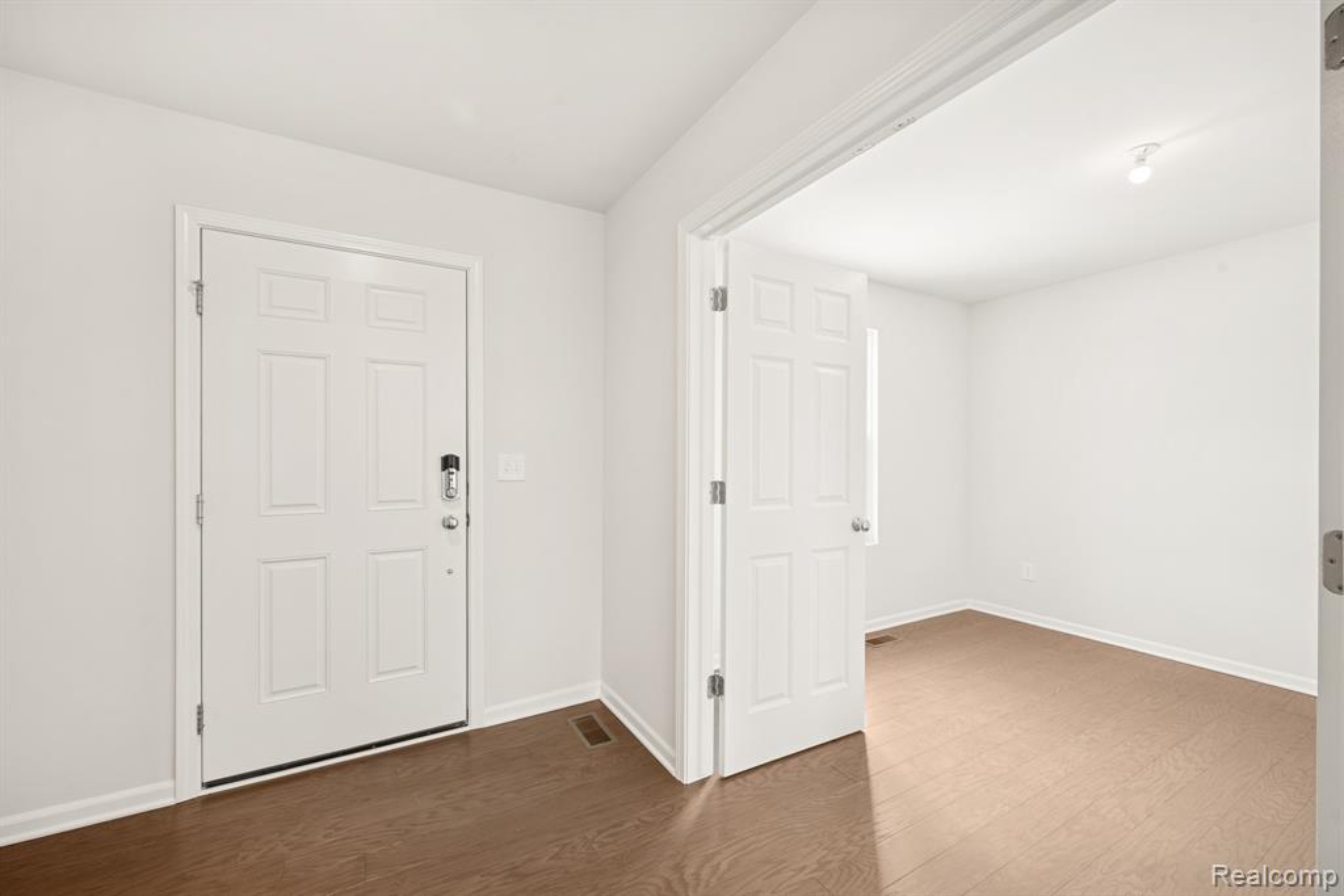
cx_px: 672
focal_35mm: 14
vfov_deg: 81.2
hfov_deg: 104.2
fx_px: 523
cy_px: 448
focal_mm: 14
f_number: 9
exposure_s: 1/1.67
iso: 100
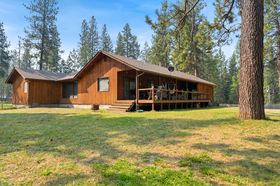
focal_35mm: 22
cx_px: 134
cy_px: 92
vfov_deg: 56.5
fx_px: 174
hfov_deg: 77.8
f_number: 9
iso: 250
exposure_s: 1/100
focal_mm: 21.3
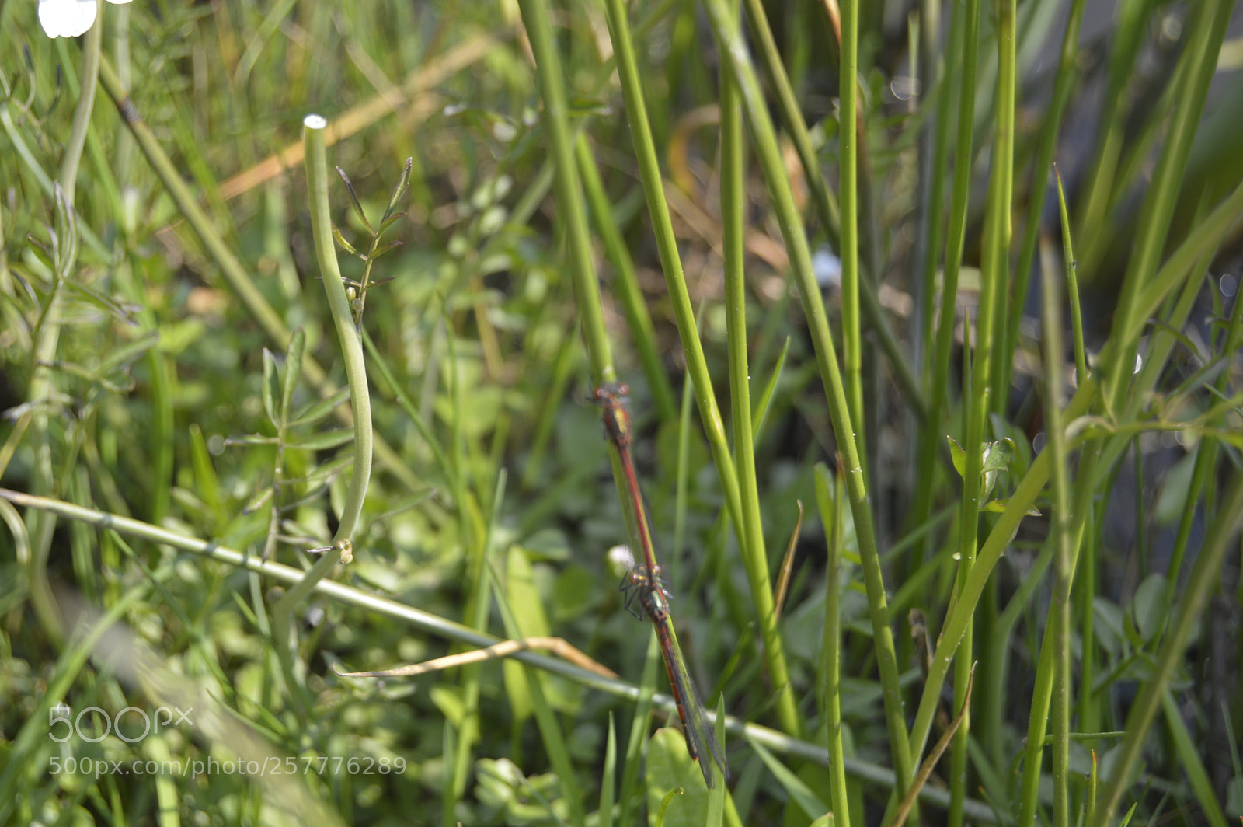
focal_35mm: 82
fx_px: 2846
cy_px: 414
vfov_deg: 16.5
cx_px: 622
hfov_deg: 24.6
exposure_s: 1/125
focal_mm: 55
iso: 100
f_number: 5.6
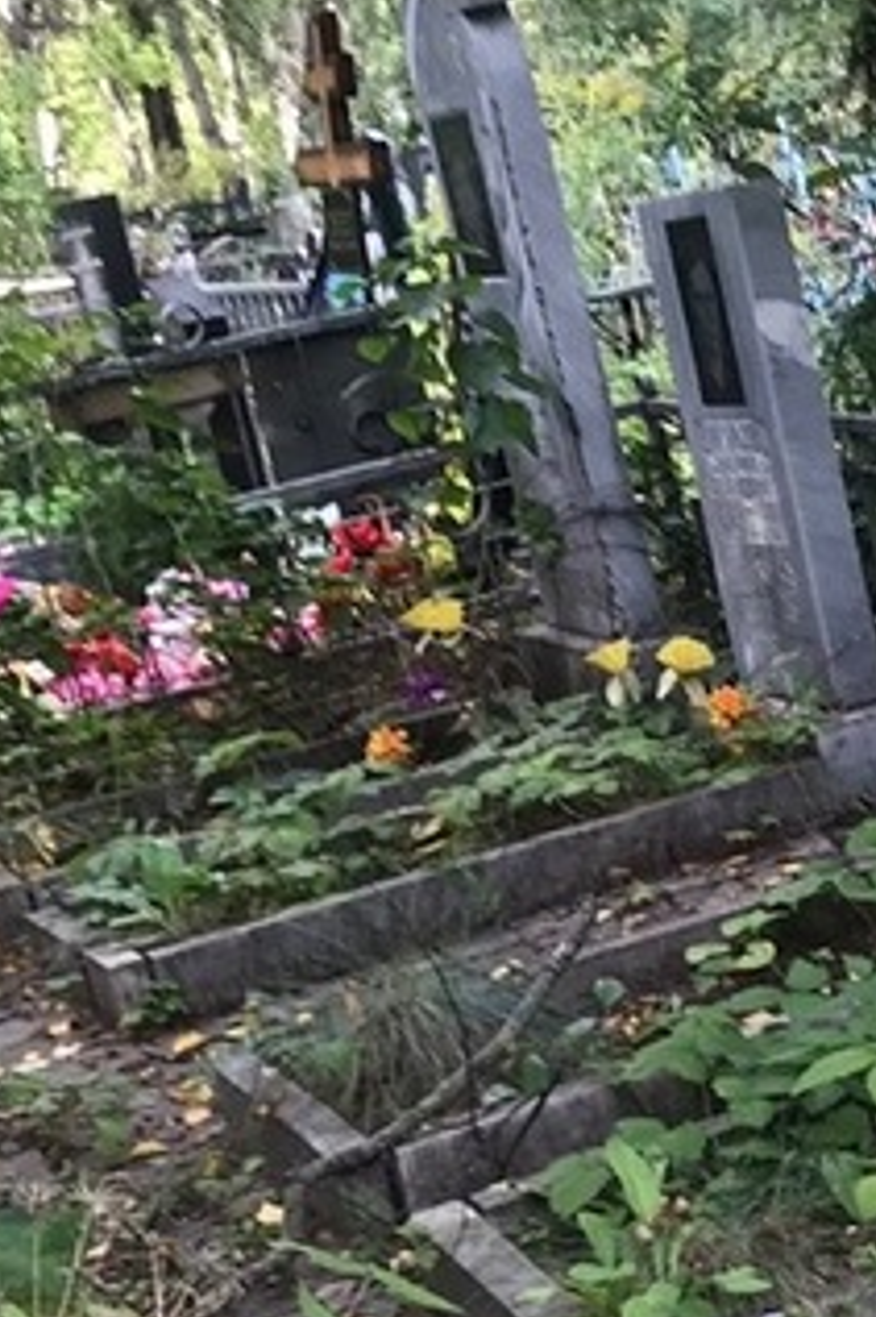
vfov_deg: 21.6
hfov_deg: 13.7
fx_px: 3434
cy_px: 839
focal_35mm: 94
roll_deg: +10.9
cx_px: 1308
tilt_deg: -13.5
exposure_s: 1/100
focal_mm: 3.99
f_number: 1.8
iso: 32
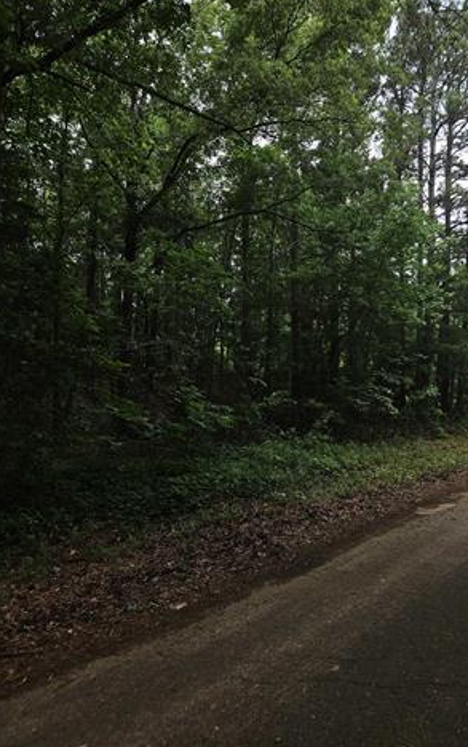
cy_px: 367
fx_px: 510
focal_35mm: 25
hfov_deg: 49.0
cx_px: 281
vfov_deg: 72.5
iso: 25
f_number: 1.8
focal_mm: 5.4
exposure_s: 1/443
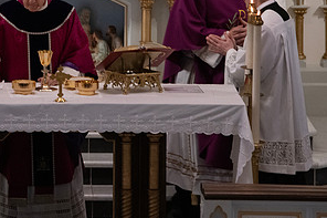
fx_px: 3740
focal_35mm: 412
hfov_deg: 5.0
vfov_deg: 3.3
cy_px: 41
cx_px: 70
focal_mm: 210
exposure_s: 1/100
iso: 4000
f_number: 9
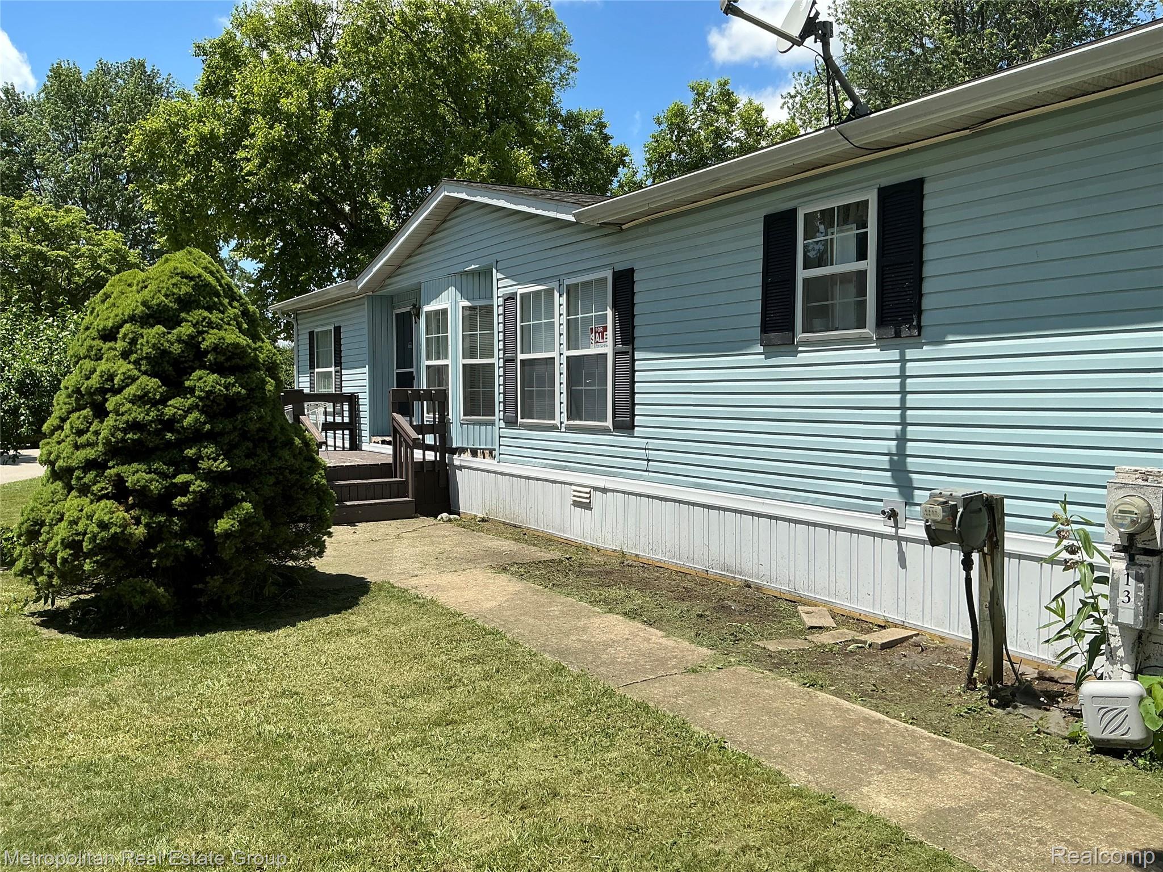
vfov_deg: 49.7
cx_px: 582
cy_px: 436
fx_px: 941
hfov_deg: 63.4
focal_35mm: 28
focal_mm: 3
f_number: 1.8
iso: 25
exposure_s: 1/2058
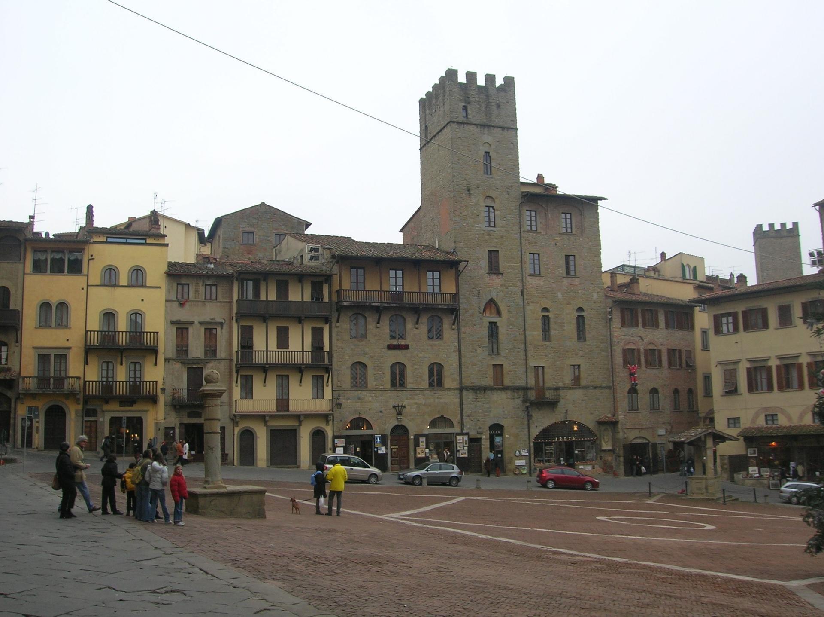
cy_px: 308
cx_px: 412
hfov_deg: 54.0
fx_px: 809
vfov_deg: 41.7
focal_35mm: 34
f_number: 4.9
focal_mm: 5.7
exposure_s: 1/67
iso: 50
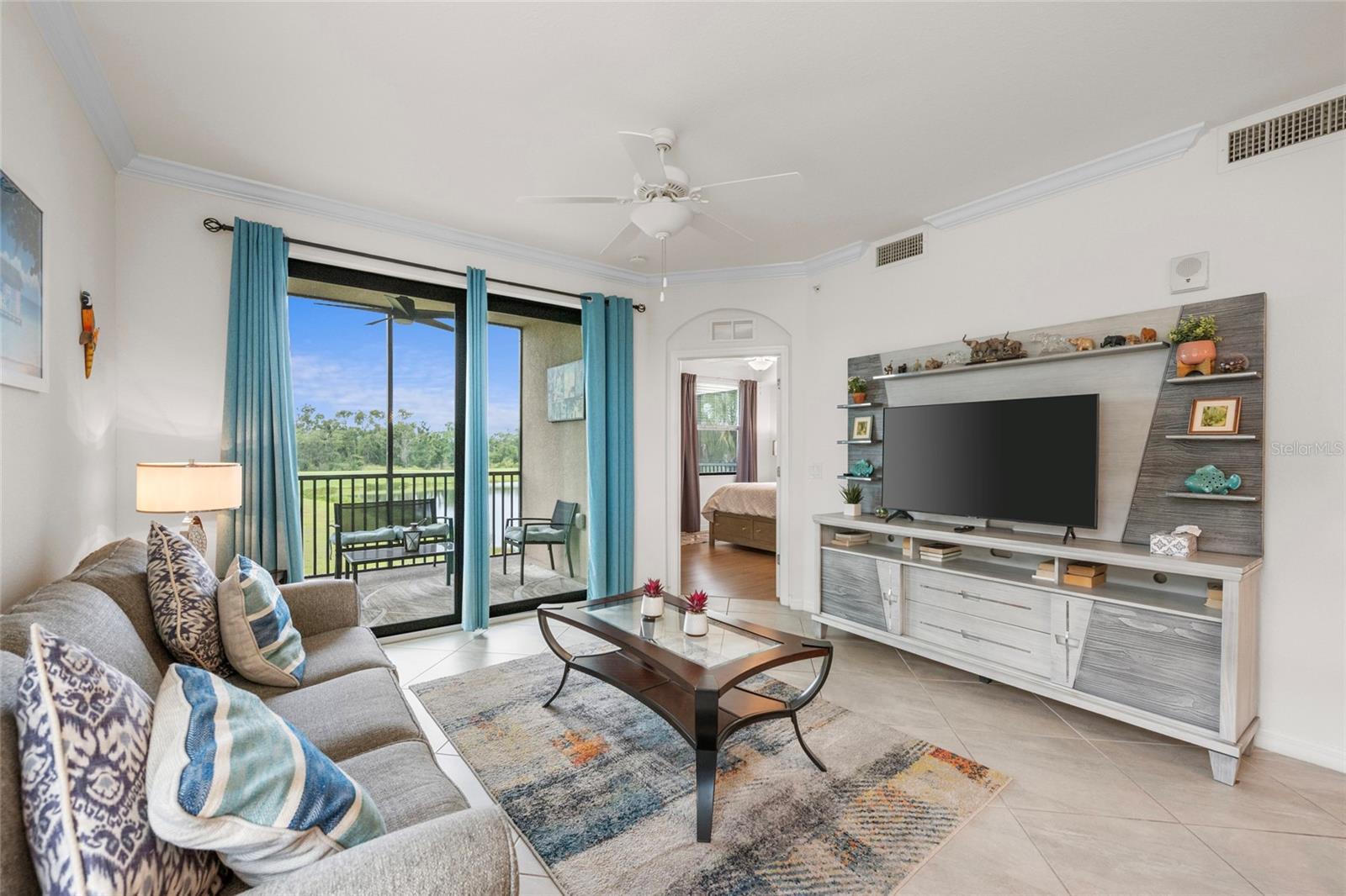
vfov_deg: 81.2
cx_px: 673
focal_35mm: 14
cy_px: 448
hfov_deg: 104.3
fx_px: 523
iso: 800
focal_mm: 14
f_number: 8
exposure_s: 1/40
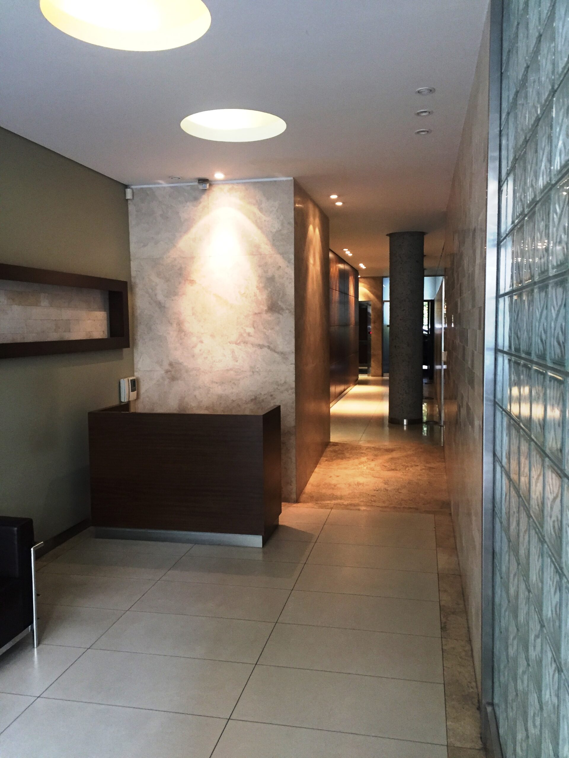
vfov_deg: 61.7
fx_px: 636
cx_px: 284
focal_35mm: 29
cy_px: 379
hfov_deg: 48.2
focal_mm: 4.15
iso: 250
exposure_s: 1/33
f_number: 2.2
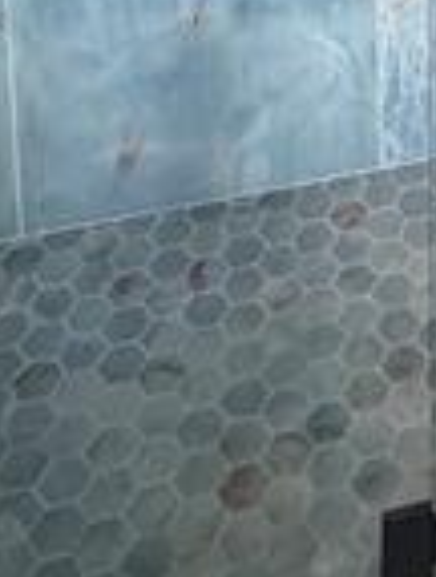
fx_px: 1254
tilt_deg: -6.0
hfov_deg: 18.1
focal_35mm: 75
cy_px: -573
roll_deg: -1.5
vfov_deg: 18.0
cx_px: 597
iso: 160
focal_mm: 2.22
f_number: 2.2
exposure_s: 1/60
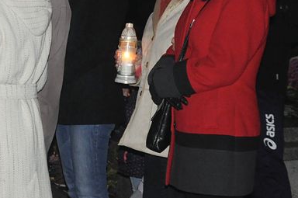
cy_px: 7
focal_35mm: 113
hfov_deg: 17.9
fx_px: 934
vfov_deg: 12.0
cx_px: 50
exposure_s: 1/60
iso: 2000
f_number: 5
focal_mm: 34
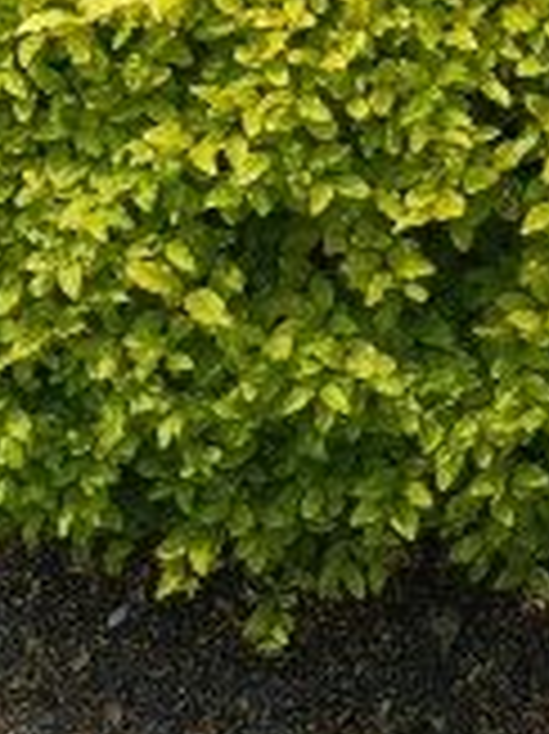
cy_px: -306
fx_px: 2710
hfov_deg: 9.7
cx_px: 1462
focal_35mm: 128
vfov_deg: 14.5
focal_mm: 4.84
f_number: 1.8
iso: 80
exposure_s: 1/3408
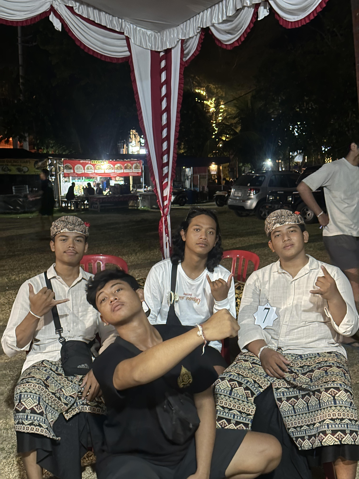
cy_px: 240
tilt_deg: -5.8
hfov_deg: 30.3
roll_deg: +1.4
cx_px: 180
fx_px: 664
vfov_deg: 39.7
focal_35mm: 48
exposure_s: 1/20
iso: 640
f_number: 1.78
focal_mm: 6.86
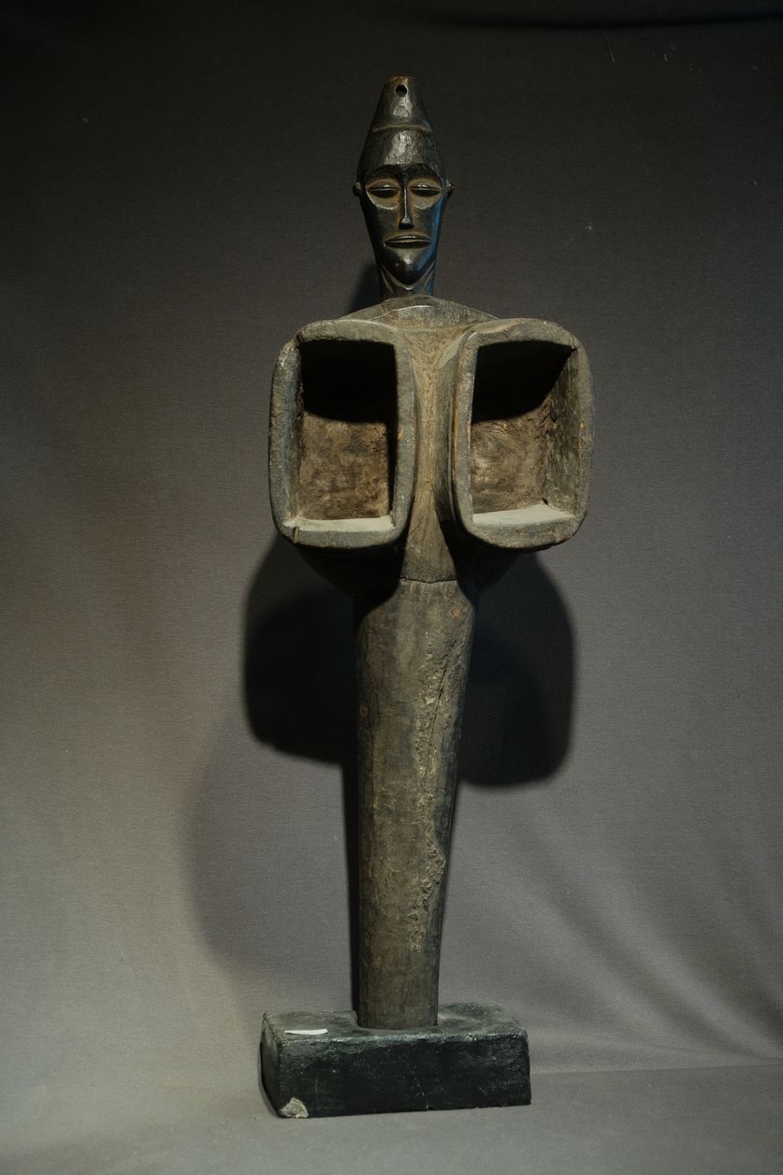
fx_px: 1762
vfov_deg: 36.9
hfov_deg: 25.1
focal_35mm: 54
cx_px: 392
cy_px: 588
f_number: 3.6
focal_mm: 35.8
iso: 640
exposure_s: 1/58
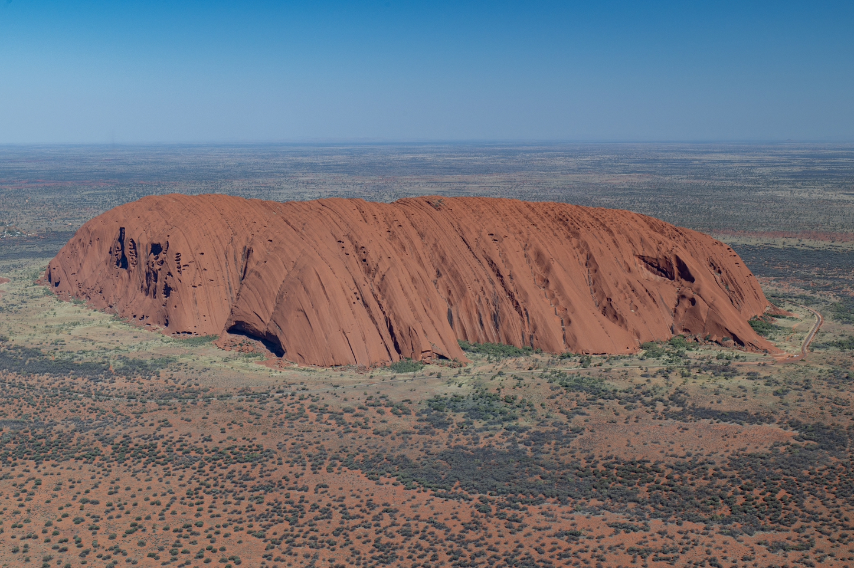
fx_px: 1138
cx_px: 427
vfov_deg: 28.0
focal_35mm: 48
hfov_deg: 41.1
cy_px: 284
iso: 320
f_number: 10
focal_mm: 48
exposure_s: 1/250
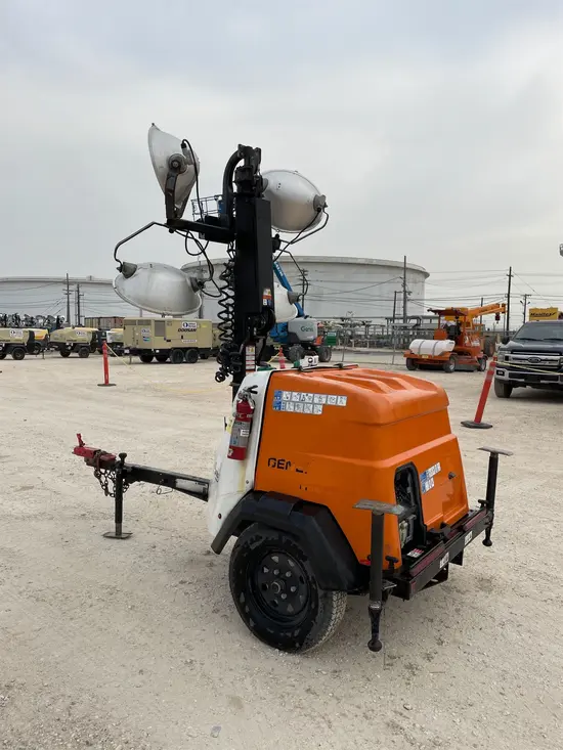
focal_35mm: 26
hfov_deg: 53.1
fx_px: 564
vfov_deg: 67.3
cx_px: 282
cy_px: 375
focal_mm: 4.2
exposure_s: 1/4132
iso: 32
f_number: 1.6
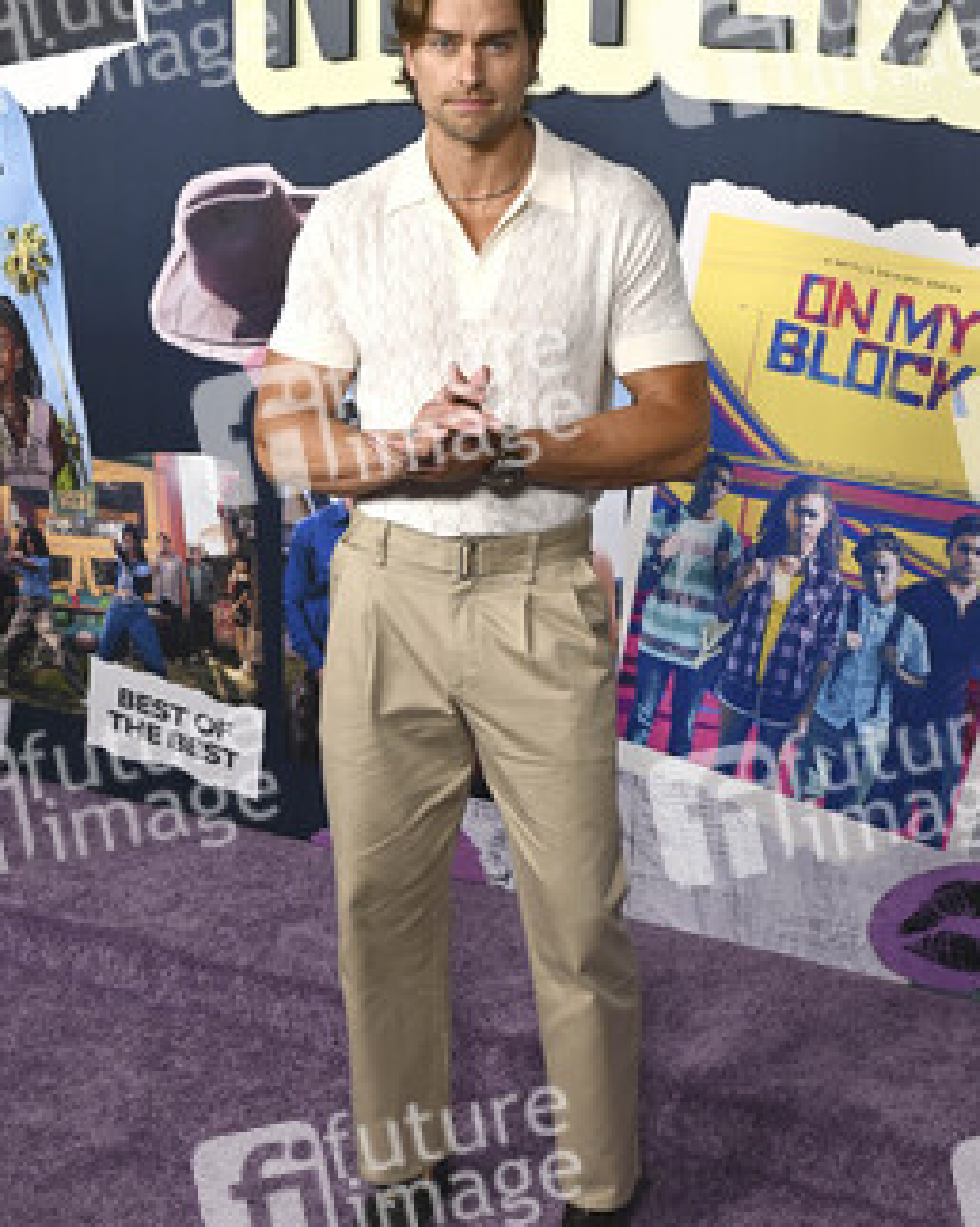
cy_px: 608
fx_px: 1560
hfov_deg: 34.9
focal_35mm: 43
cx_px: 498
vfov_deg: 42.9
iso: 1250
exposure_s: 1/250
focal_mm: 37
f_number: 6.3
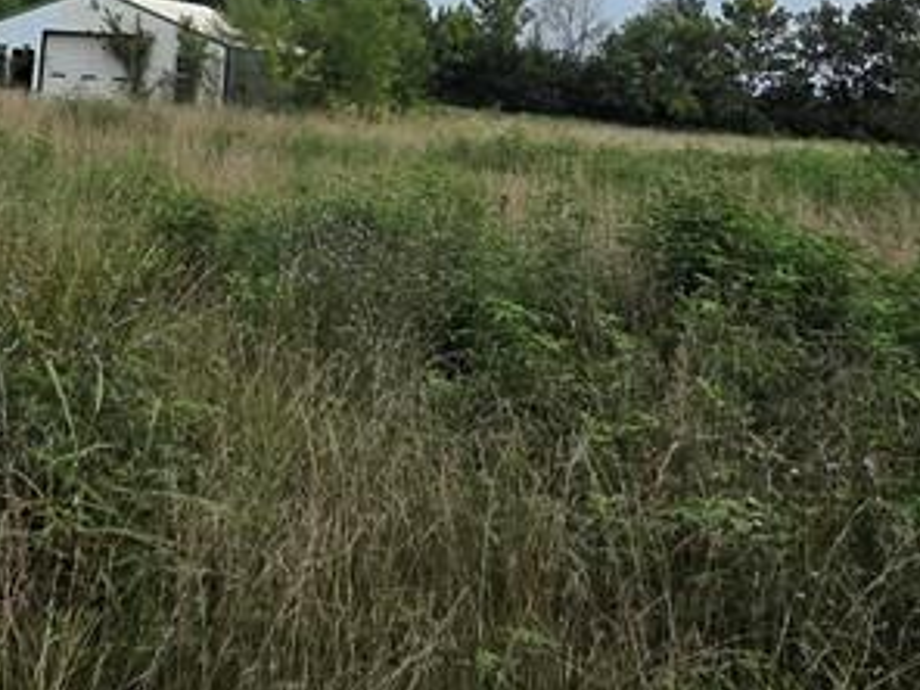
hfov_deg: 40.8
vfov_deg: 27.2
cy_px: -199
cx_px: 227
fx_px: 1196
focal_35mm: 45
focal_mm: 2.2
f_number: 2.2
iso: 50
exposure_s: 1/2579
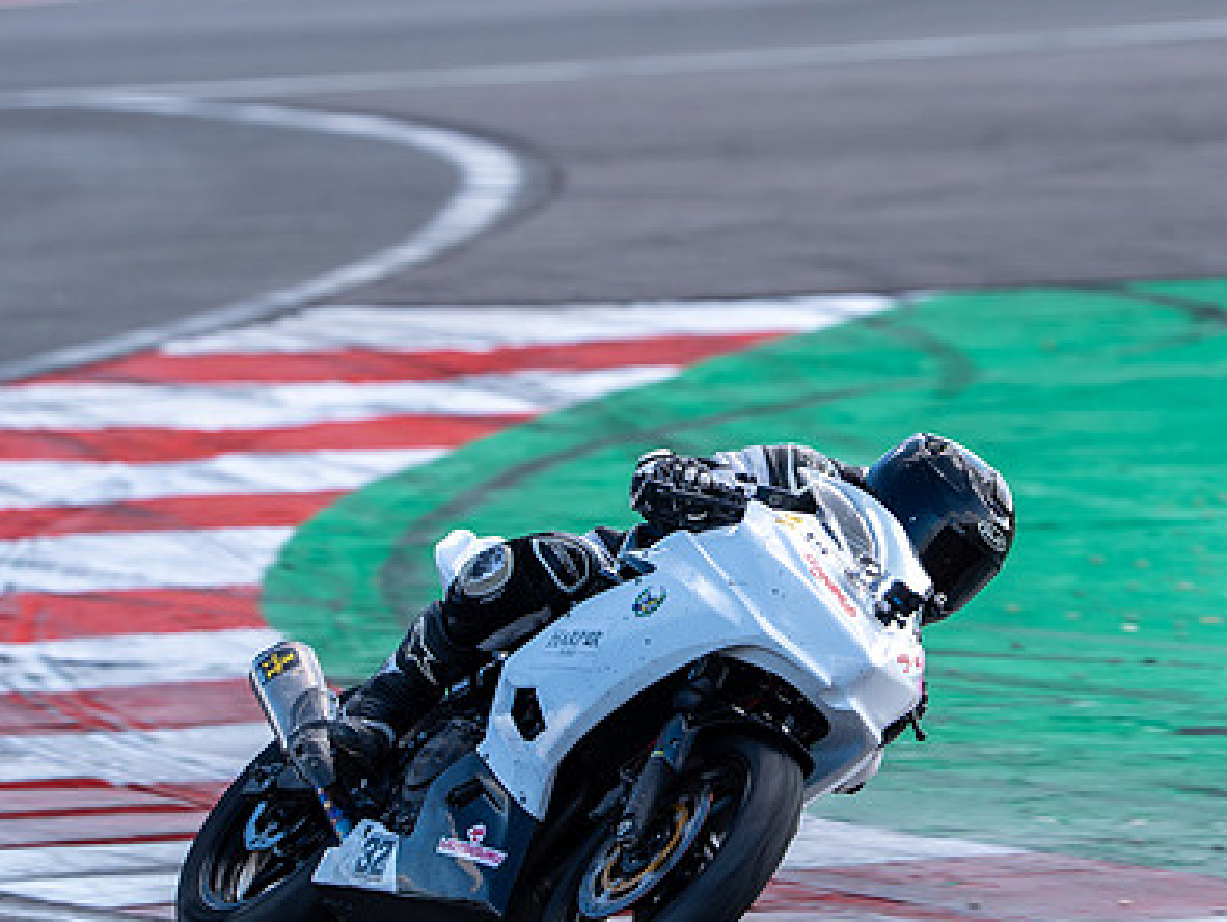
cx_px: 757
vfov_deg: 2.4
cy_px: 480
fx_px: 21990
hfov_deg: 3.2
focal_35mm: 620
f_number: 5.6
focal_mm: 400
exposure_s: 1/500
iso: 320
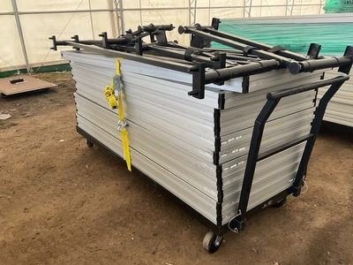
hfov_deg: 61.7
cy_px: 132
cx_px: 176
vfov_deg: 48.2
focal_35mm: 29
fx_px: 296
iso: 40
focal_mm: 3
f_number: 1.8
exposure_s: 1/122
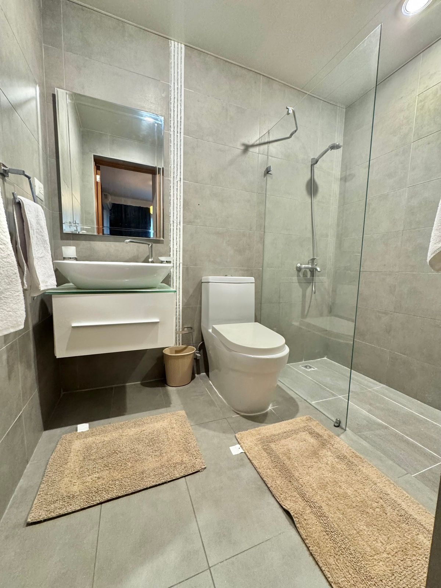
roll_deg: -1.3
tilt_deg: -6.1
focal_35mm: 14
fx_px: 238
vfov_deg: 102.1
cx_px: 220
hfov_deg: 85.7
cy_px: 294
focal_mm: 2.22
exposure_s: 1/60
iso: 500
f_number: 2.2
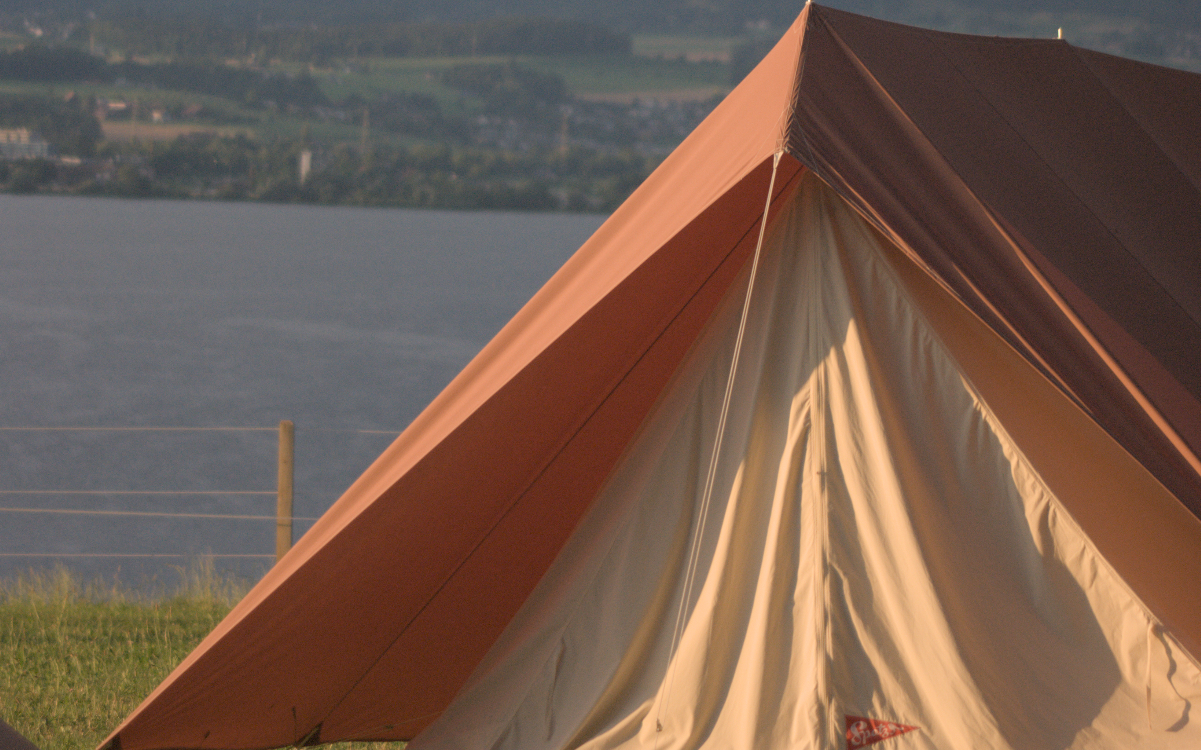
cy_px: 146
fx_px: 7528
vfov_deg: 5.7
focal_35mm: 230
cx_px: 599
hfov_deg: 9.1
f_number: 4.5
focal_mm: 100
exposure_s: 1/160
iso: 320
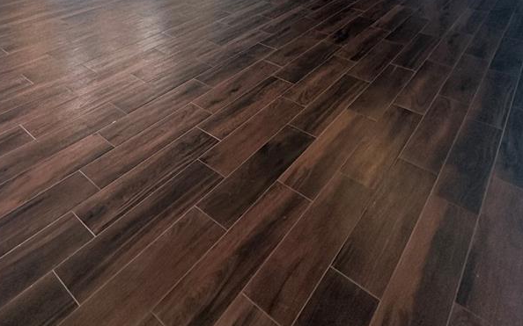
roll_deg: -1.1
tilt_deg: -5.1
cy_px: -96
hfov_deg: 61.4
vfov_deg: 32.0
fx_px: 428
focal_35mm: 30
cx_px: 173
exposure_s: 1/120
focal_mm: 2.22
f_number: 2.2
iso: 200
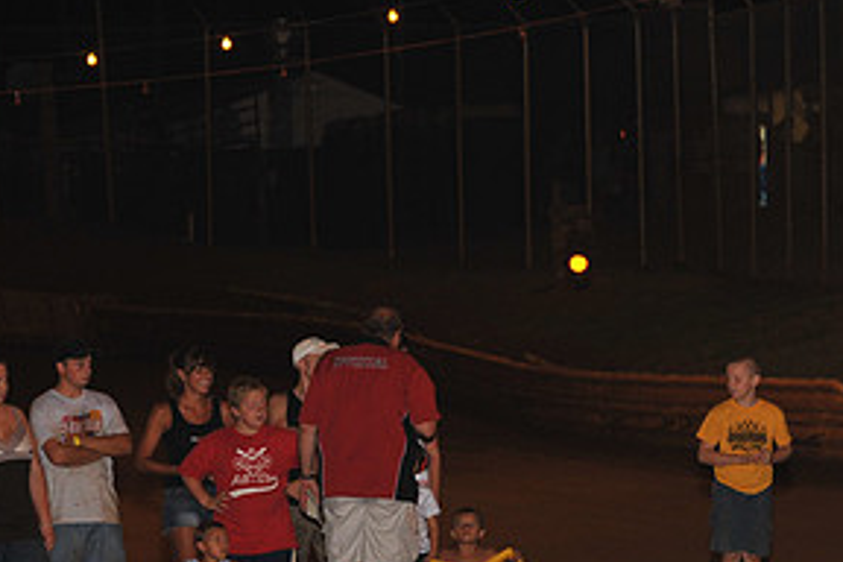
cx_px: 738
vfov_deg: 4.4
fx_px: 7305
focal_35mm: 312
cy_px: 483
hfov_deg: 6.6
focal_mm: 155
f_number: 6.3
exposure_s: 1/250
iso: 800
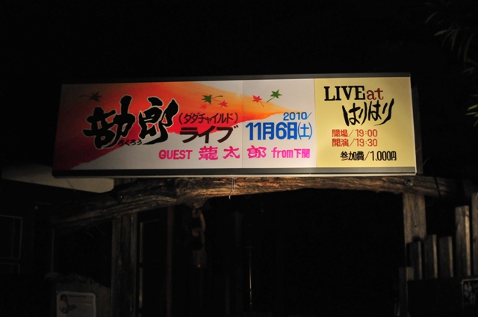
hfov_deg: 37.9
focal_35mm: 52
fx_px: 696
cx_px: 239
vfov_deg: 25.7
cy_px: 158
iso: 2000
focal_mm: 35
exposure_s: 1/2500
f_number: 1.8
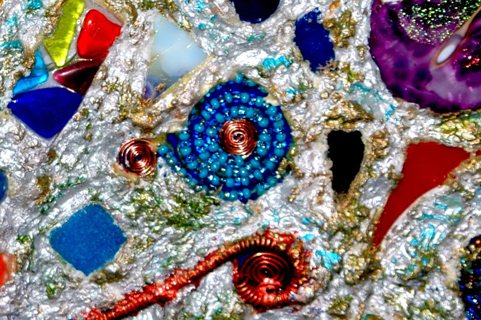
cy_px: 6
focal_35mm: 270
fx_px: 3606
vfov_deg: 5.1
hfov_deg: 7.6
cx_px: 19
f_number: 5
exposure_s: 1/60
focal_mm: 70
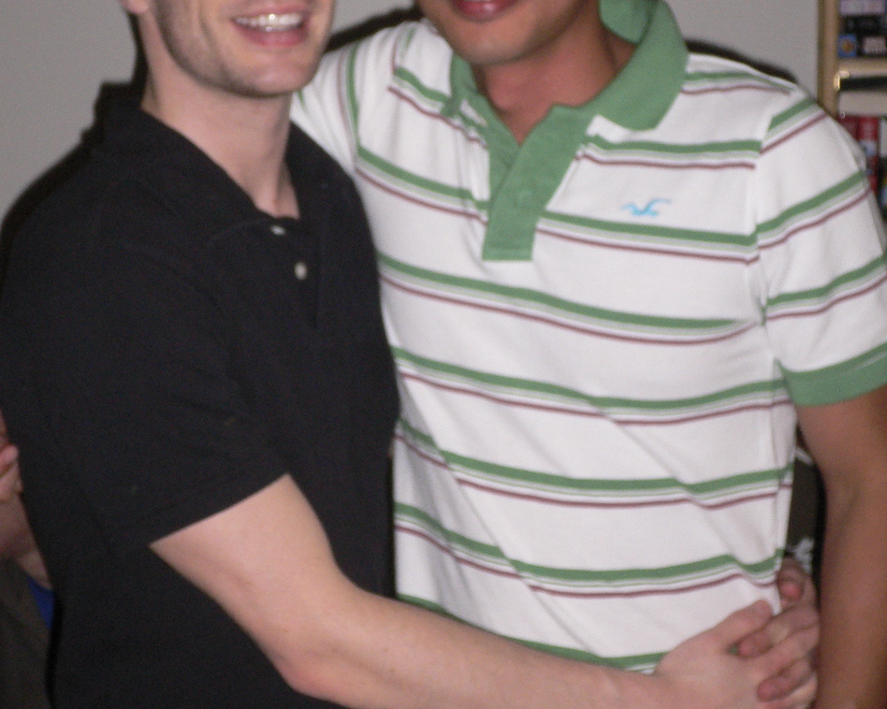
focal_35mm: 87
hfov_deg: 22.0
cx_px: 441
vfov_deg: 17.6
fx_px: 2283
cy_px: 239
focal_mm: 11
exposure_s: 1/60
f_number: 4
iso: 200
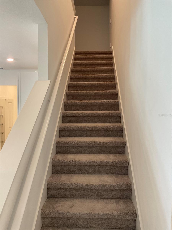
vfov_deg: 61.7
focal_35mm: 29
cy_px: 115
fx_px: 192
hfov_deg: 48.2
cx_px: 86
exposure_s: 1/60
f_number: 1.8
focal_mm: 3
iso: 80
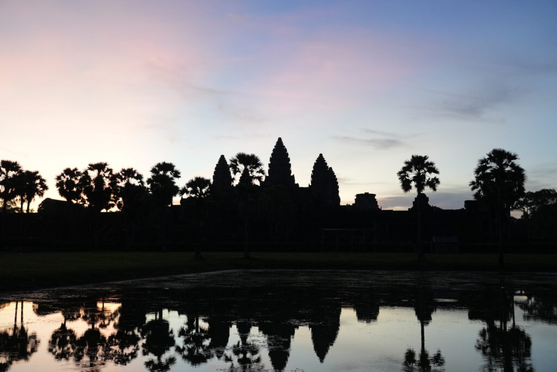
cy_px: 186
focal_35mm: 36
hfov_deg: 53.1
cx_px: 278
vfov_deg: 36.9
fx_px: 557
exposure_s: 1/160
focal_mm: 36
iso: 2000
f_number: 4
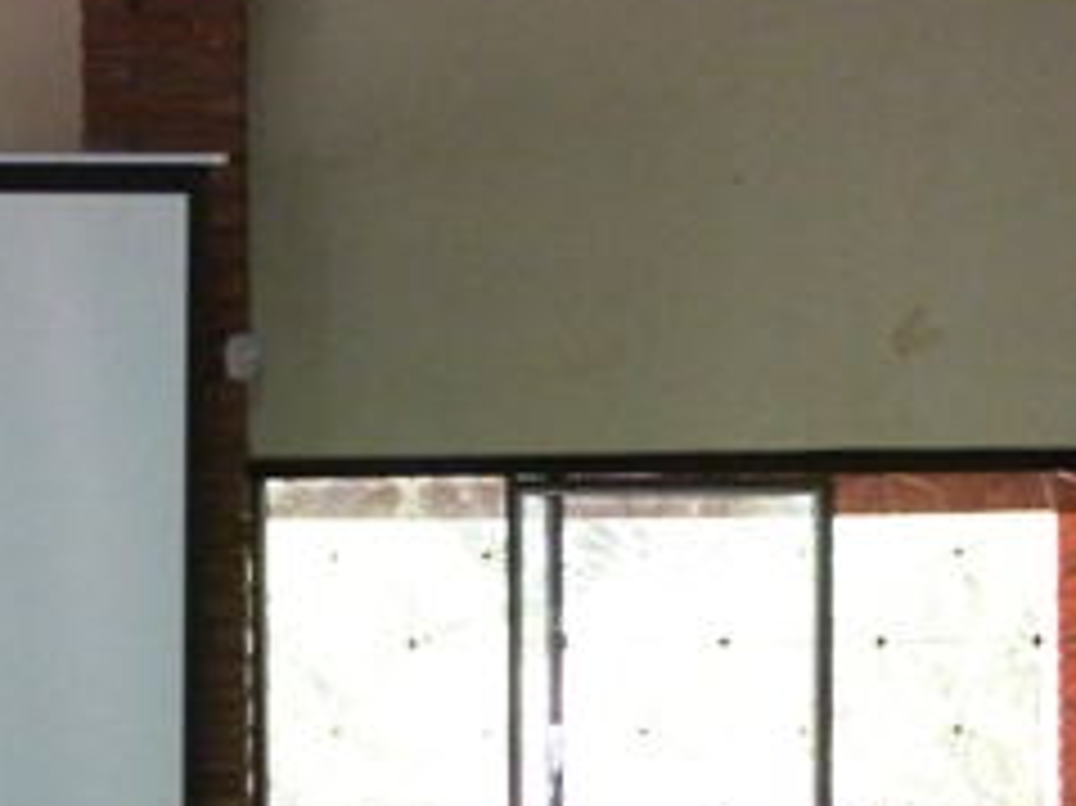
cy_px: 941
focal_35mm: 185
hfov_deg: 10.6
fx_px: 5748
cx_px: 122
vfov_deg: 8.0
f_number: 3.3
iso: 320
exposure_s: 1/60
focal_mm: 12.4
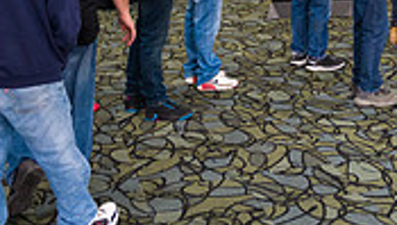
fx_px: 949
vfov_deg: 12.7
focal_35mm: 90
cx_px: 422
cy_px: -132
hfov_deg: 22.5
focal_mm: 26
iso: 3200
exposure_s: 1/200
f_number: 3.2
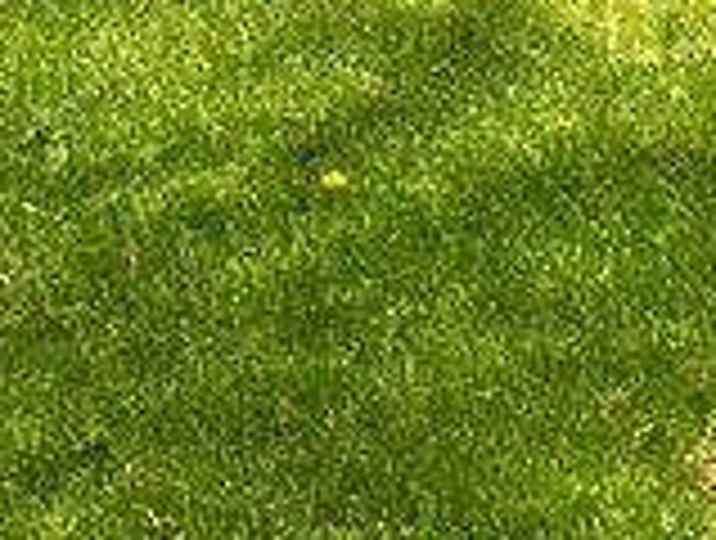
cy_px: -1143
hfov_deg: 11.8
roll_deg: -0.2
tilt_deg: +6.7
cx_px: 122
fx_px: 3462
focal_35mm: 167
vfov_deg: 7.7
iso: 50
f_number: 1.6
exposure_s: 1/1623
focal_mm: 5.1
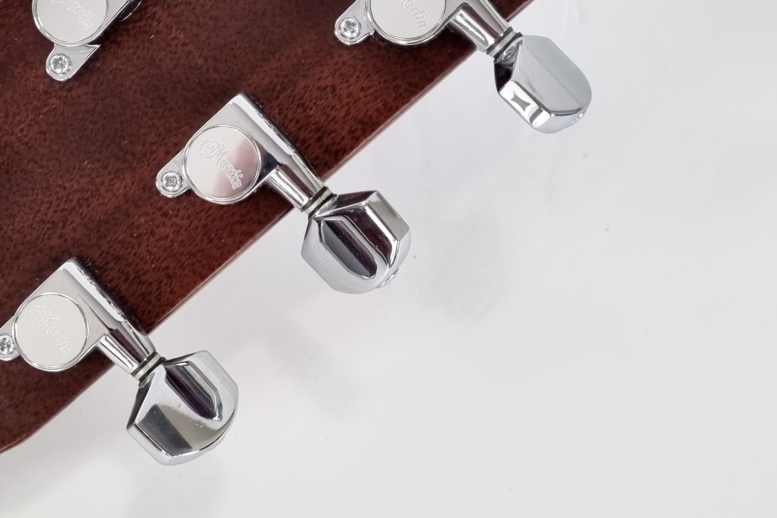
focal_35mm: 60
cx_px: 183
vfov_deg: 22.4
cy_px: 143
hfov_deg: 32.7
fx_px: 1295
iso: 160
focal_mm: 5.4
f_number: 1.8
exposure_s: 1/100
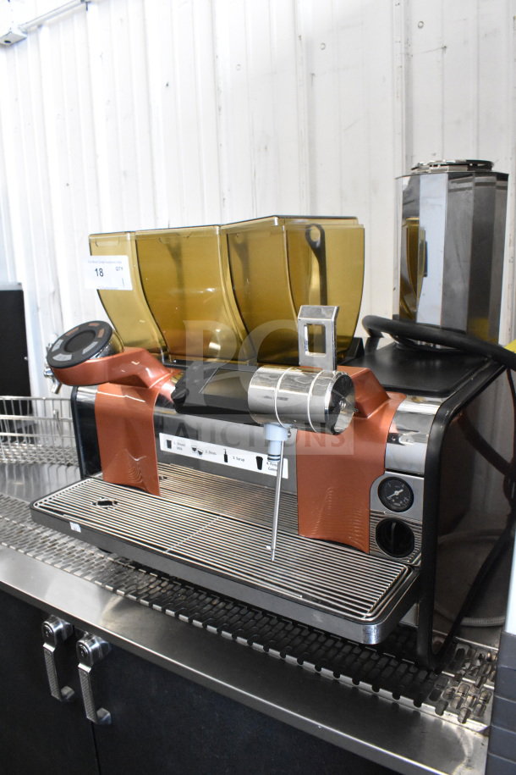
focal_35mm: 27
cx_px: 258
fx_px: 580
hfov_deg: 47.9
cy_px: 388
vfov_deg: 67.4
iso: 6400
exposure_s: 1/200
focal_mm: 18
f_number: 7.1
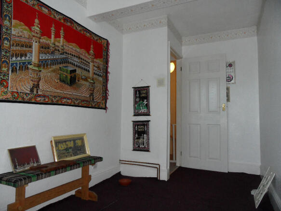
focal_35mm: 24
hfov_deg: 71.6
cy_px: 106
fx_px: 195
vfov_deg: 56.8
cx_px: 140
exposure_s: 1/30
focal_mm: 3.9
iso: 200
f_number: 3.2
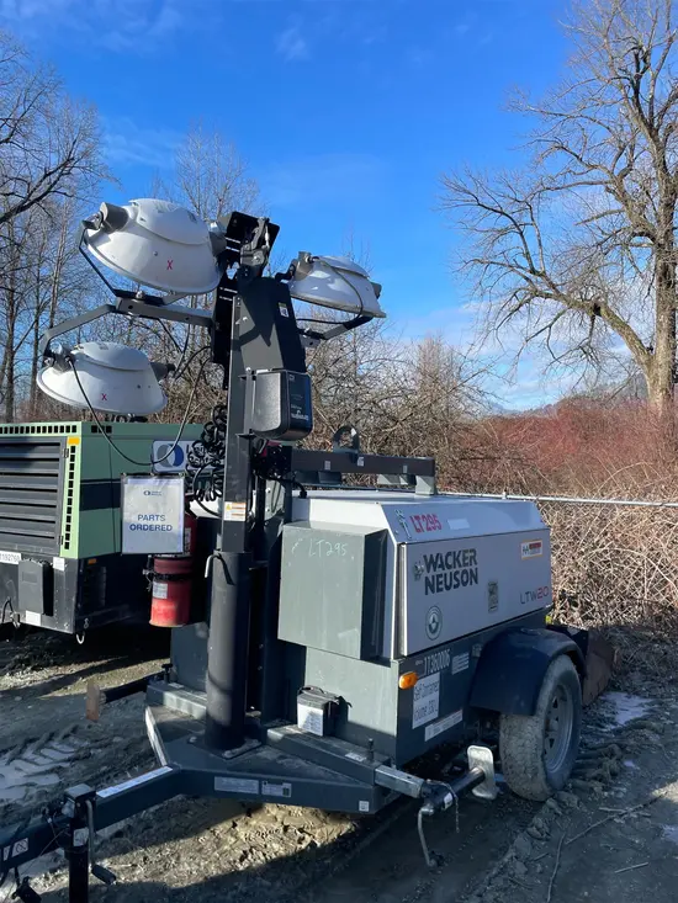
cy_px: 452
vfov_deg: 67.3
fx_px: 679
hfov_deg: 53.1
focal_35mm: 26
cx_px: 339
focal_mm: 4.2
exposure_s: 1/2398
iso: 50
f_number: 1.6
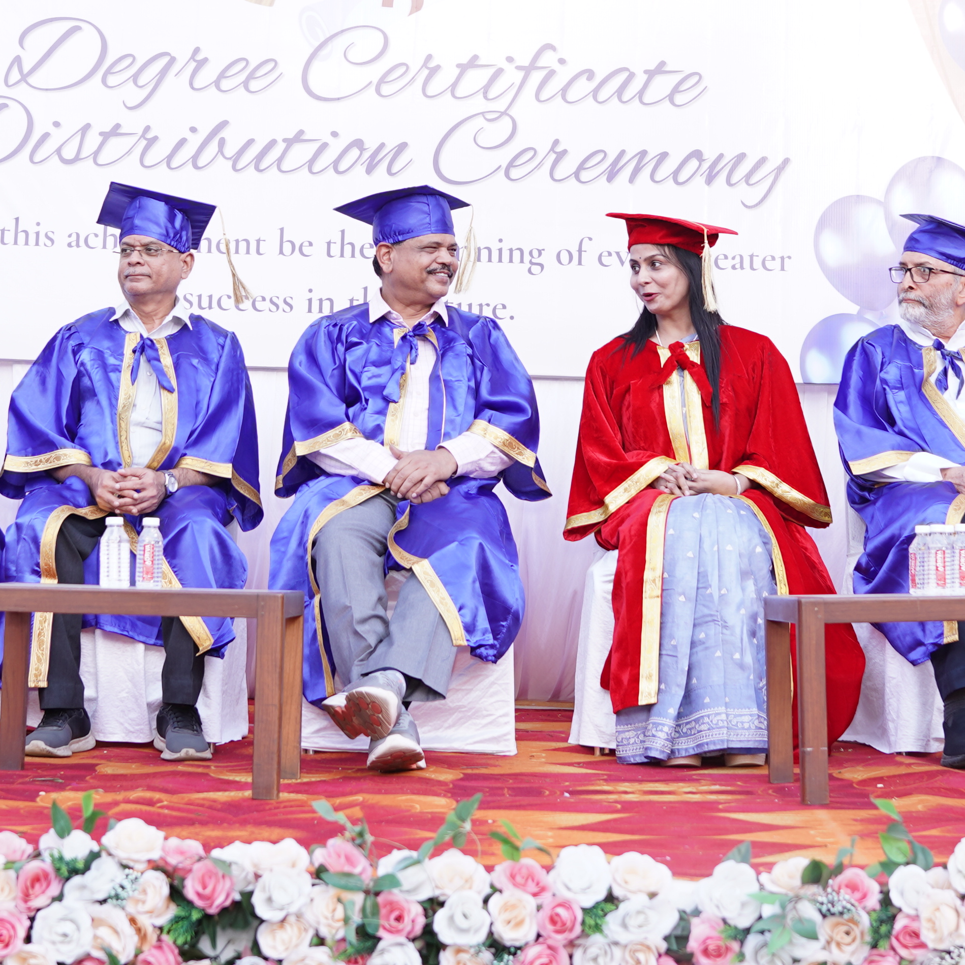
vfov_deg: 18.2
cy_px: 89
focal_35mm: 94
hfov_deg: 18.5
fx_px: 2965
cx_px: 526
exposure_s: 1/125
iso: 100
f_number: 2.8
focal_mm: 35
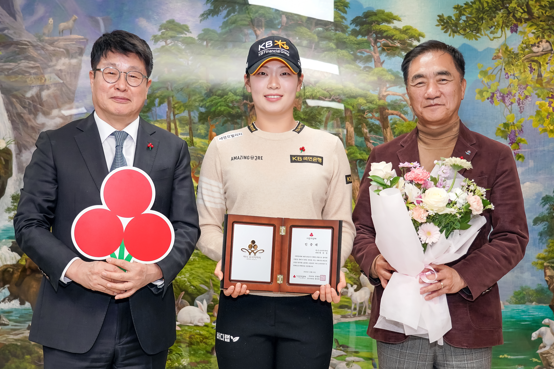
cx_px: 276
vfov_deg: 33.4
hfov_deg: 48.5
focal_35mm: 40
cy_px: 184
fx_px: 616
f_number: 4
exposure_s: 1/160
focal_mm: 39
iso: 400
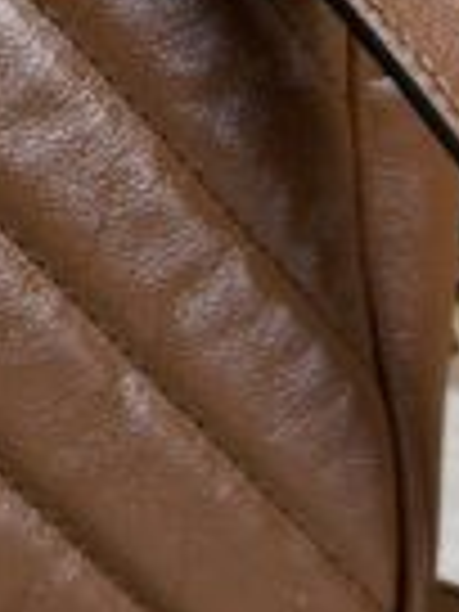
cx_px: -572
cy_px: 220
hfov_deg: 9.5
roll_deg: -0.3
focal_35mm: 141
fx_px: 2493
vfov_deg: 14.0
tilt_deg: -12.7
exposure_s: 1/120
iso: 80
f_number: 1.78
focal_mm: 6.76
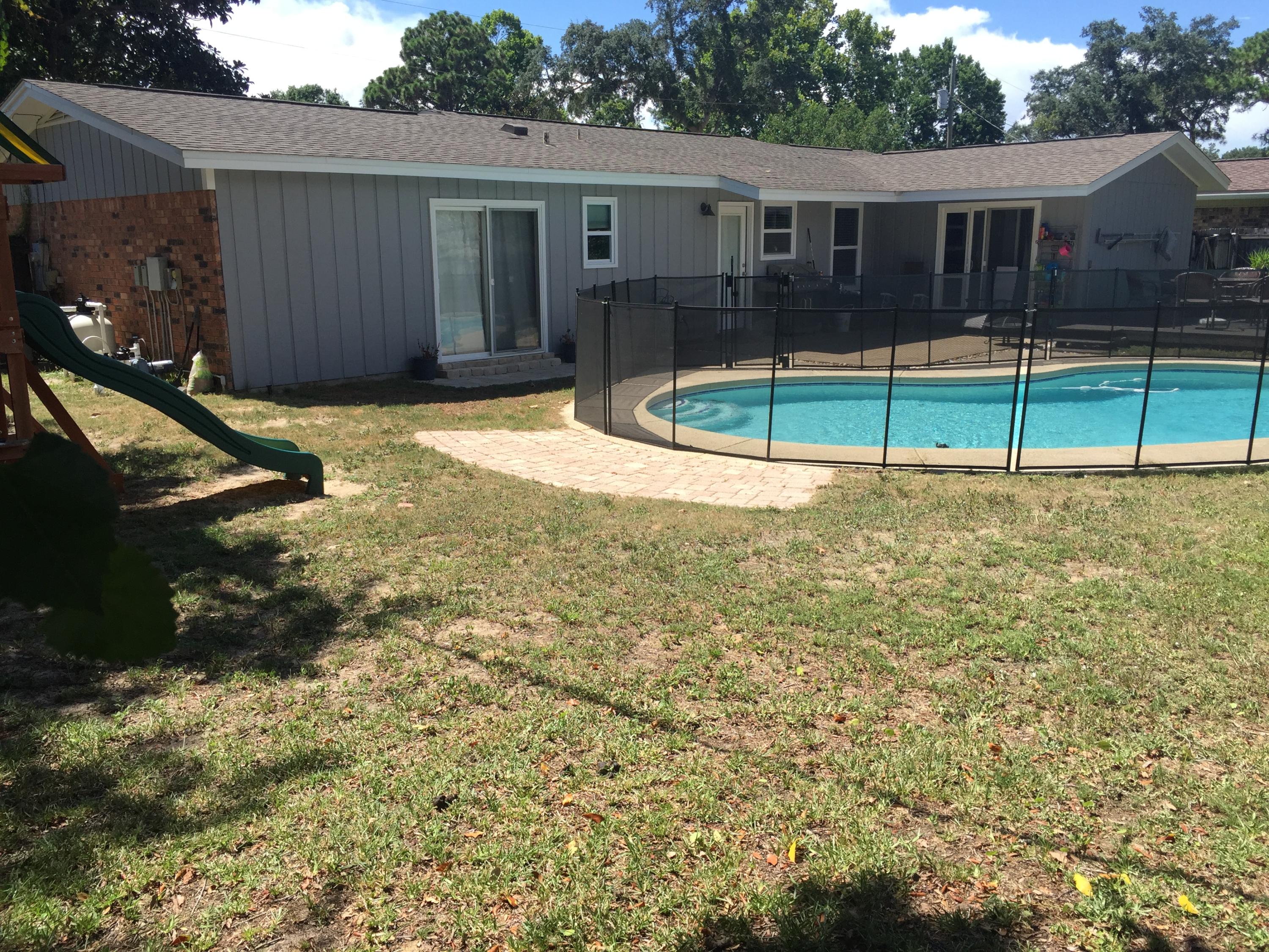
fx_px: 1063
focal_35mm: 29
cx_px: 634
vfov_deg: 48.2
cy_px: 476
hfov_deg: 61.7
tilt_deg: -13.8
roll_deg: -1.2
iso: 32
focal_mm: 4.15
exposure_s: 1/1130
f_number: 2.2
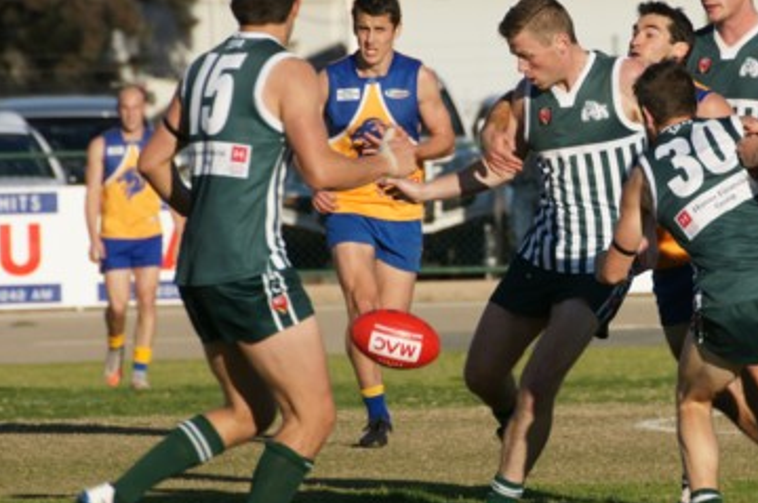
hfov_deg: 2.8
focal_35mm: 749
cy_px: 247
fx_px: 15749
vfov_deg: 1.8
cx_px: 581
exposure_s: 1/640
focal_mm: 300
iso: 200
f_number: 8
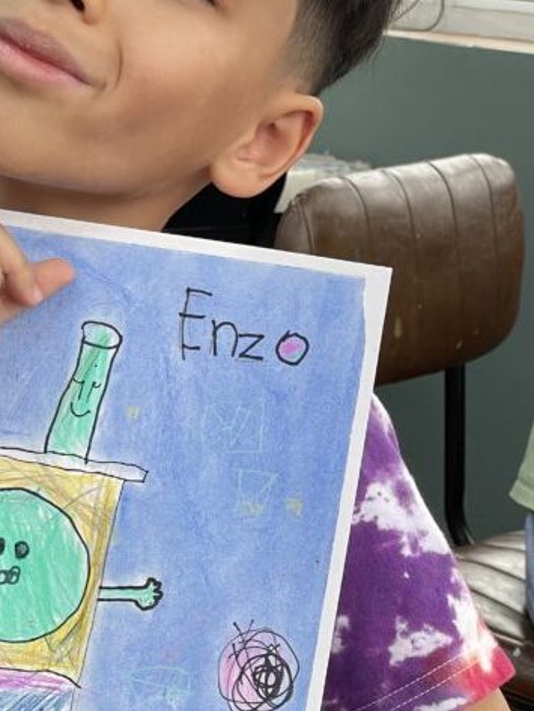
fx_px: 2262
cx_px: -17
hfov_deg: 13.3
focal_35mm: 110
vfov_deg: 17.8
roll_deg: -2.6
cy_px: 460
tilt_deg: -15.0
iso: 40
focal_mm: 6
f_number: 2
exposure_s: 1/100
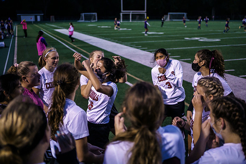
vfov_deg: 34.4
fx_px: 265
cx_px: 122
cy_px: 74
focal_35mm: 39
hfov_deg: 49.9
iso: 3200
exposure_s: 1/1000
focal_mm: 35
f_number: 2
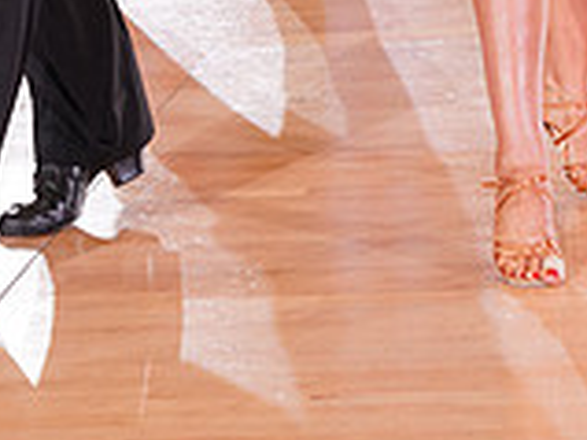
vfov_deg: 5.2
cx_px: 242
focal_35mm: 278
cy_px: -503
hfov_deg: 7.1
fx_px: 4711
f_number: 5
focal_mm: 79
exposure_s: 1/160
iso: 1600
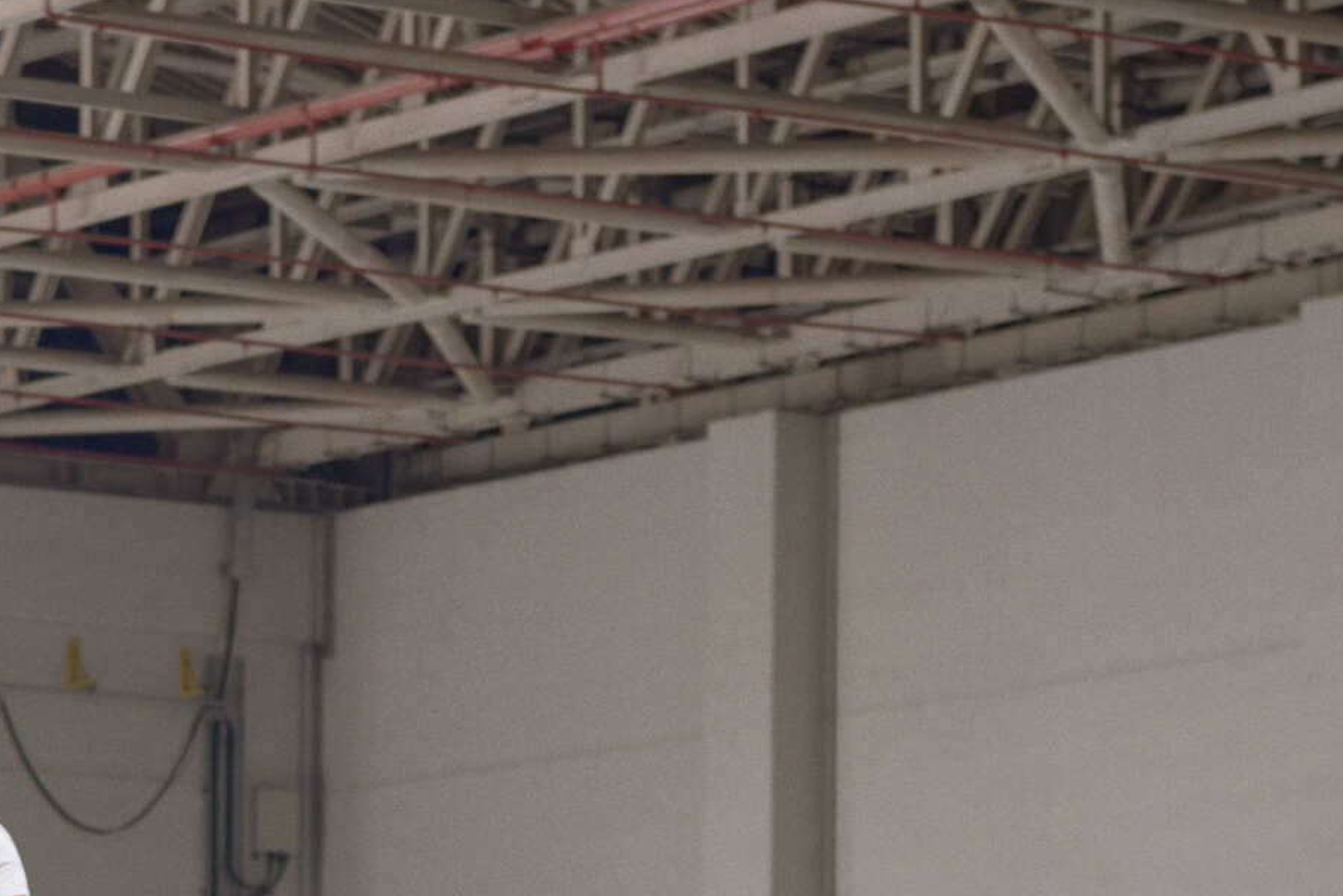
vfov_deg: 6.3
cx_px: -197
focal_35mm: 214
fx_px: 7985
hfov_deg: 9.5
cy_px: 1480
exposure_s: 1/100
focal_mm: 48
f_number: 3.2
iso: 400
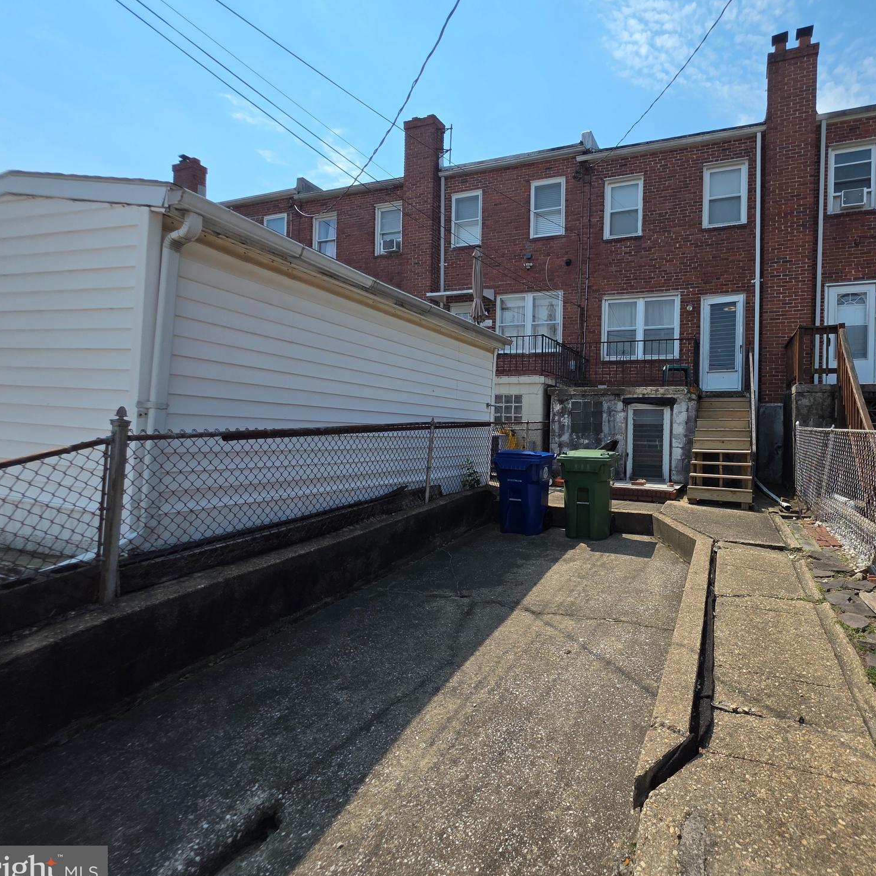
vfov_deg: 87.4
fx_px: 458
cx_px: 569
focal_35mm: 16
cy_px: 437
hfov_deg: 85.0
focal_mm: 2.2
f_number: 1.9
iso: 40
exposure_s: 1/2572
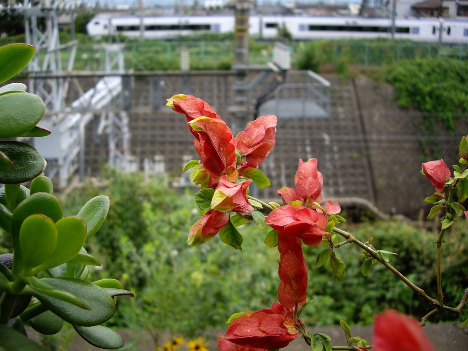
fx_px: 514
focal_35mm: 38
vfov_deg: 37.7
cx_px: 234
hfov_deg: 49.0
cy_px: 176
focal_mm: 7.9
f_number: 2.8
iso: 64
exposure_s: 1/400
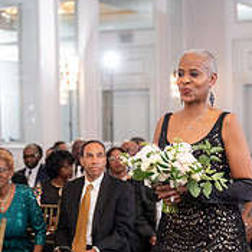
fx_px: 955
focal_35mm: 116
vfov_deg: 15.0
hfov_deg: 15.0
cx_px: 169
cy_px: 189
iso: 1250
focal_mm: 53
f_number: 2.8
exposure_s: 1/200
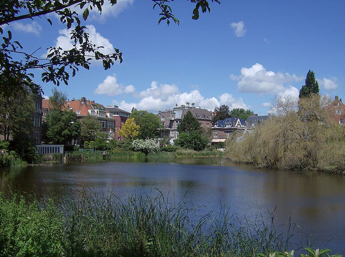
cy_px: 128
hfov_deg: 51.5
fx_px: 358
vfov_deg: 39.5
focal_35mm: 36
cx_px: 172
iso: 100
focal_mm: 6
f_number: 4.7
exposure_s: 1/1048
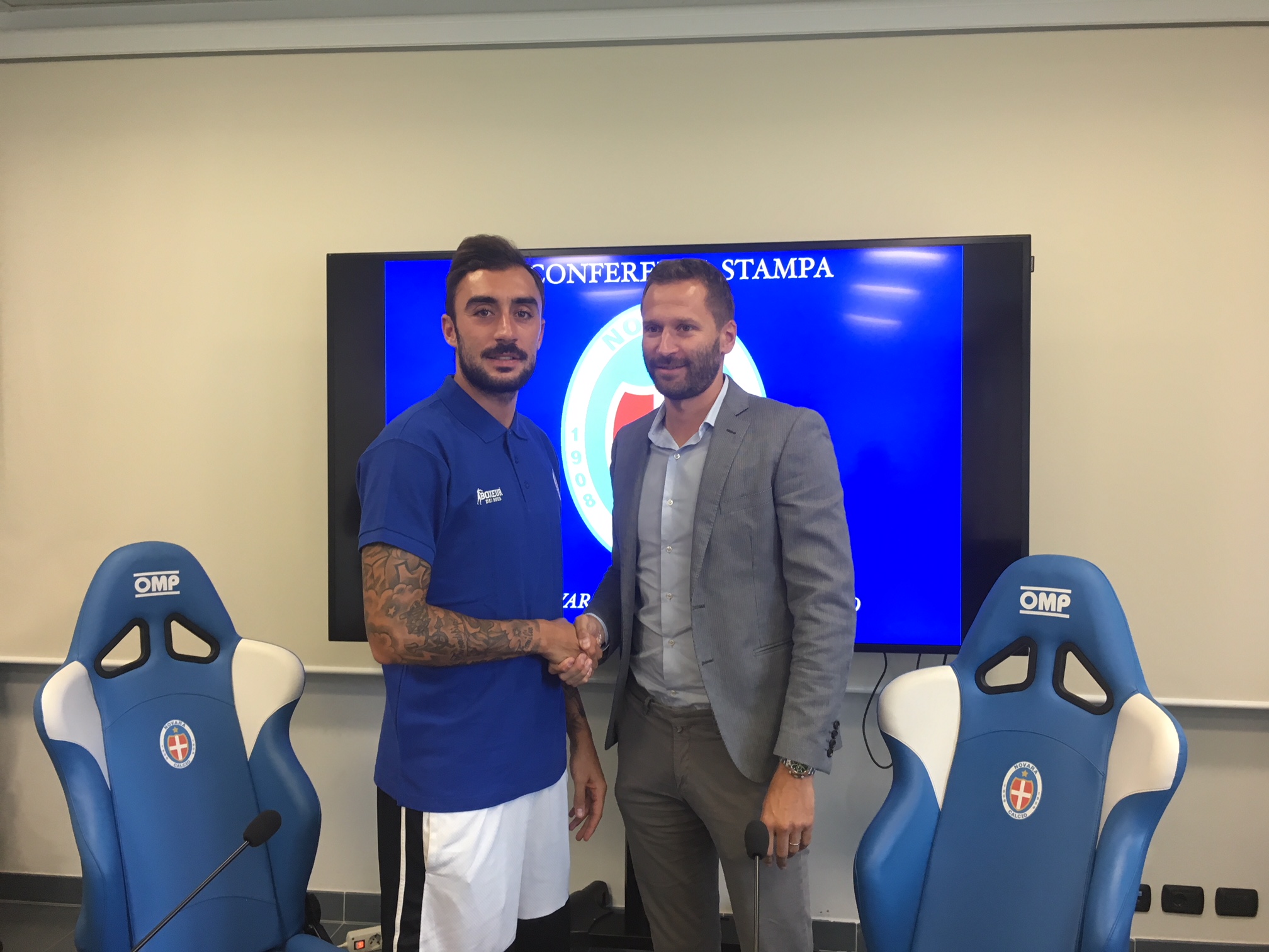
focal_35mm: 29
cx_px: 634
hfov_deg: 61.7
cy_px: 476
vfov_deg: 48.2
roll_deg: +0.1
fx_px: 1063
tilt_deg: -1.4
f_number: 2.2
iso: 80
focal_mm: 4.15
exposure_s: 1/33
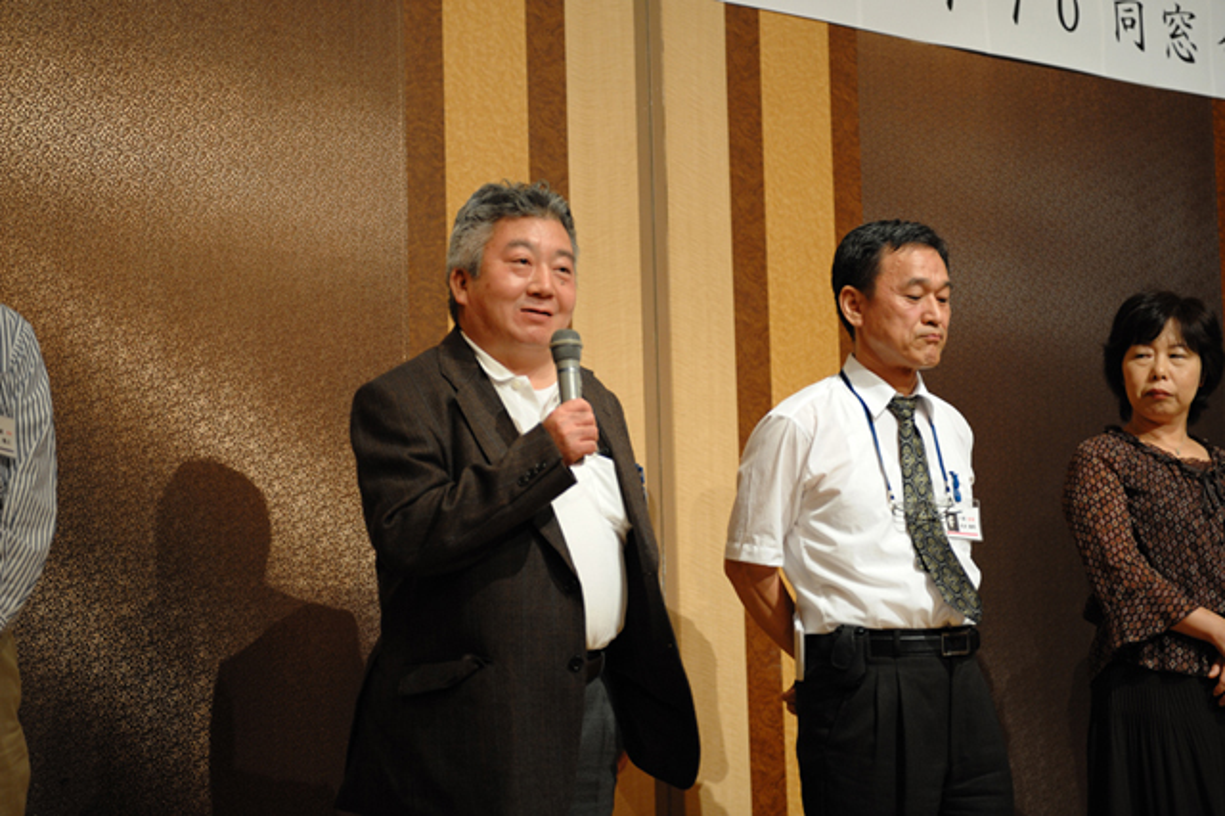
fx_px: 2381
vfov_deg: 19.4
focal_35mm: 70
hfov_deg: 28.9
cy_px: 408
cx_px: 612
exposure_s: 1/125
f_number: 2.8
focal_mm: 70
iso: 1600
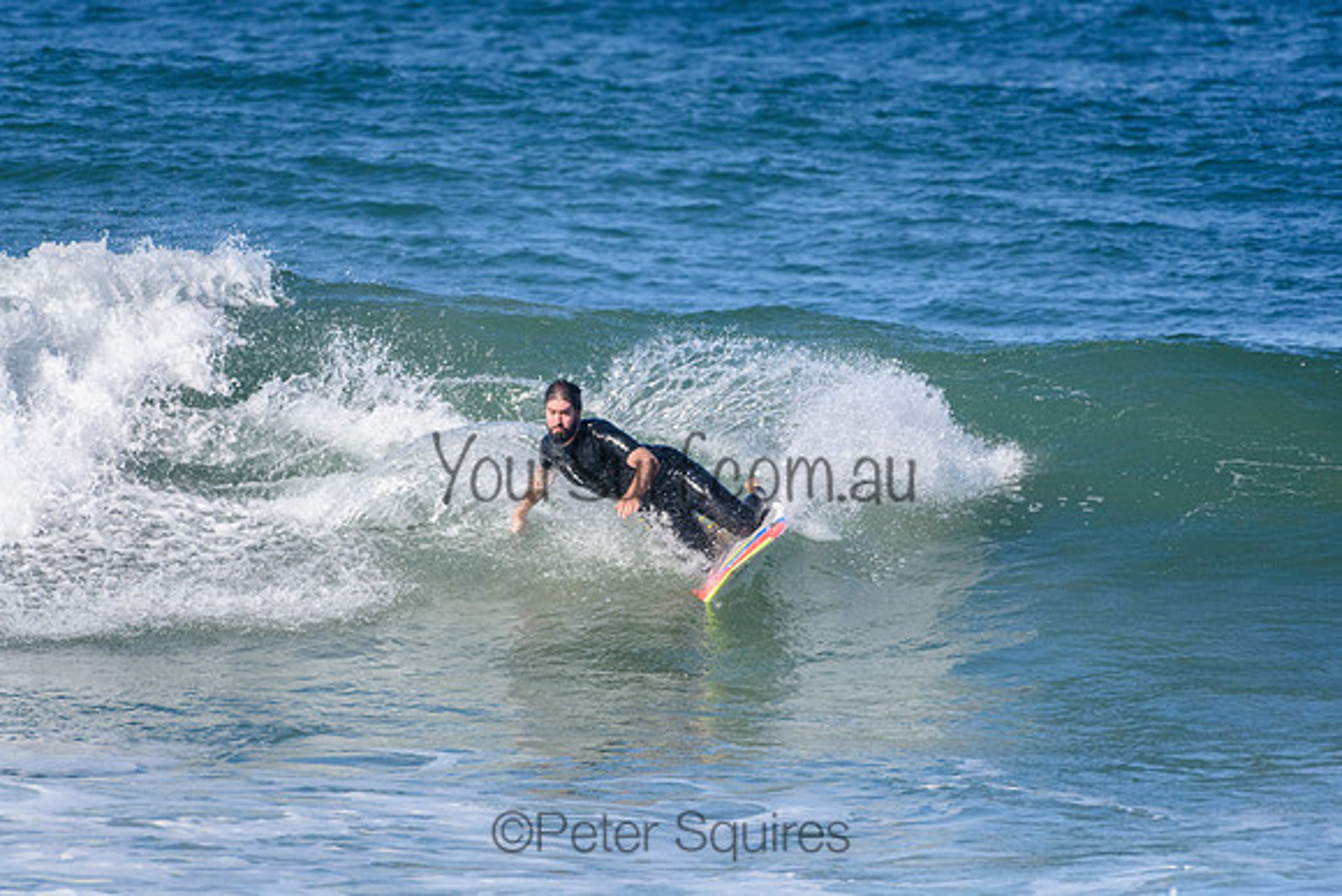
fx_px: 27967
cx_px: 671
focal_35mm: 750
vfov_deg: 1.8
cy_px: 448
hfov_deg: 2.7
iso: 720
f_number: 5.6
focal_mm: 500
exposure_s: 1/4000
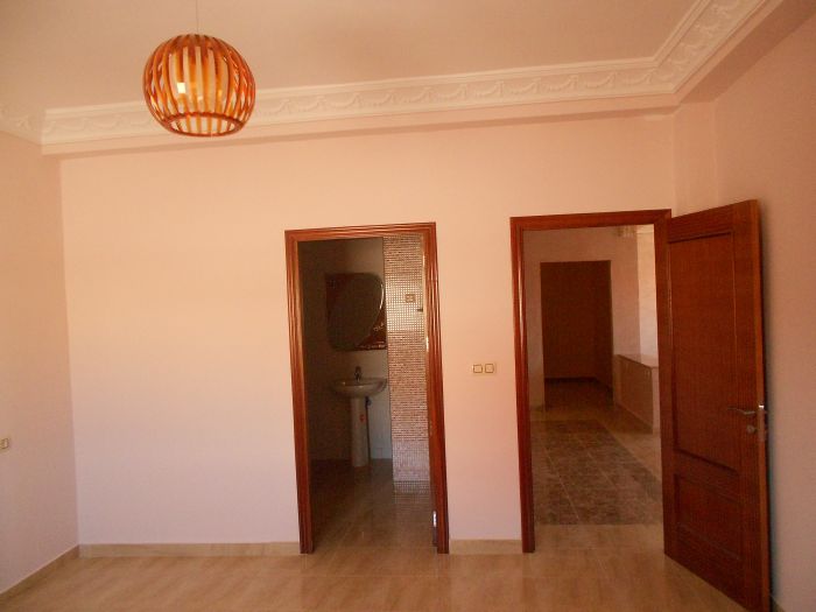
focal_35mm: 26
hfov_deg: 67.3
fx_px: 613
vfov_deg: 53.1
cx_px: 408
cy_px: 306
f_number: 3.2
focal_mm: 4.6
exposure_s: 1/125
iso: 500
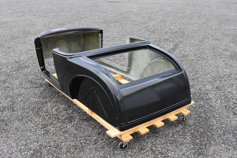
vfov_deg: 35.5
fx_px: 247
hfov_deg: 51.3
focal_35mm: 38
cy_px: 79
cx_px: 118
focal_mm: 25
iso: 1250
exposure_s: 1/250
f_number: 8
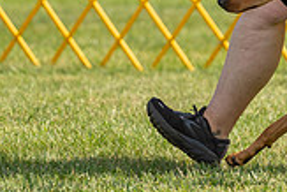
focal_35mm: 712
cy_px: -73
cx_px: 292
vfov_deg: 1.9
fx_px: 5681
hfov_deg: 2.9
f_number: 3.5
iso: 200
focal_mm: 200
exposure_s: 1/1600
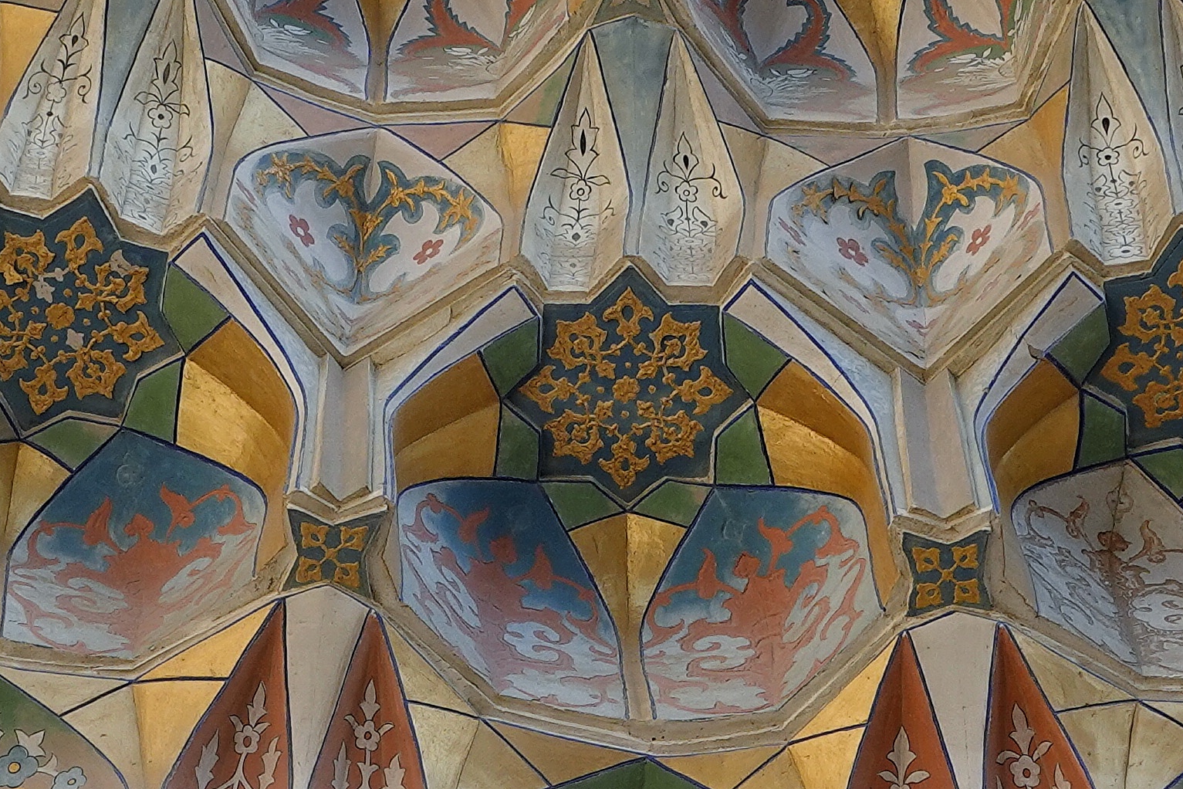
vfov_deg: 6.6
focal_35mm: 207
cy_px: 415
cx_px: 537
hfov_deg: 9.9
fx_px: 6802
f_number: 4
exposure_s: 1/250
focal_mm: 21.32
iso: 160
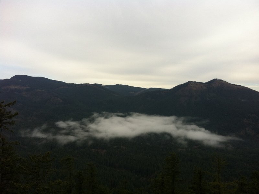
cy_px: 97
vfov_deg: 40.6
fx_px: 262
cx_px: 130
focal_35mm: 35
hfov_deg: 52.7
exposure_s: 1/670
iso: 80
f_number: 2.8
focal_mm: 3.85
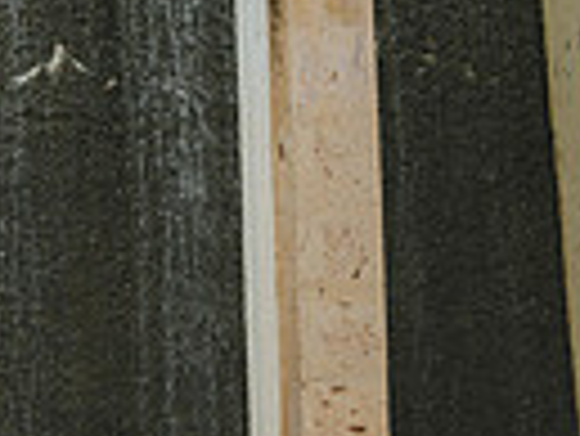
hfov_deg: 14.8
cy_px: 544
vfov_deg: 12.9
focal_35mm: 112
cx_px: -526
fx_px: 1878
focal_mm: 26
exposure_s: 1/500
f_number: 2.8
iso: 125
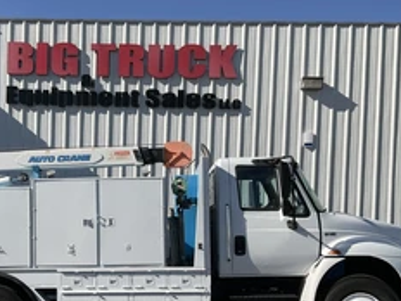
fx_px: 579
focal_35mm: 50
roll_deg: -2.9
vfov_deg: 28.6
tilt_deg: -1.2
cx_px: 150
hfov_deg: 38.0
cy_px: 230
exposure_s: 1/2538
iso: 16
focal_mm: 3
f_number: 1.8
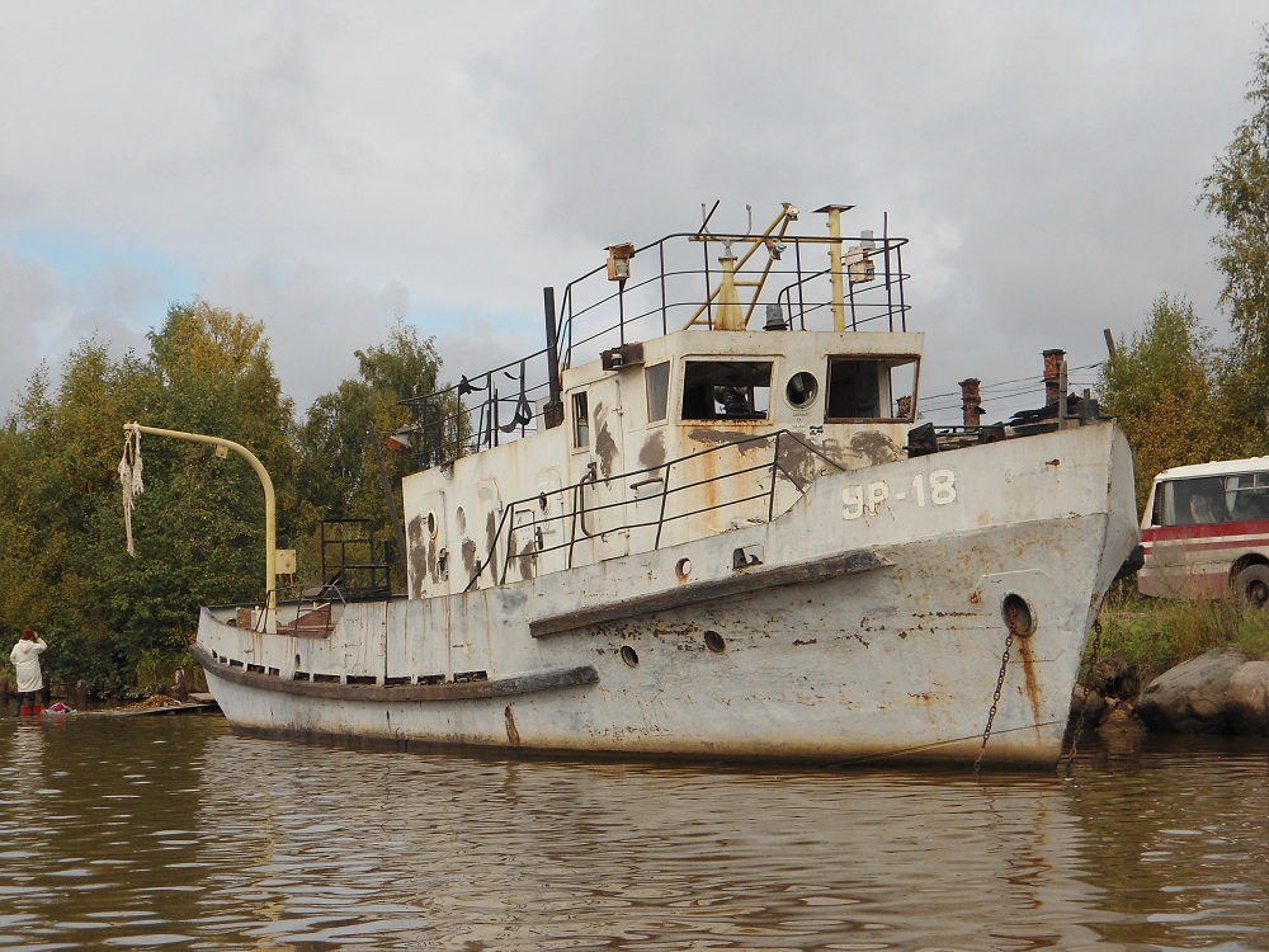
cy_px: 476
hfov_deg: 26.3
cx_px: 634
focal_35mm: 74
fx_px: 2713
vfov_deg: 19.9
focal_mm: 13.2
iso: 80
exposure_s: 1/500
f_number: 4.7
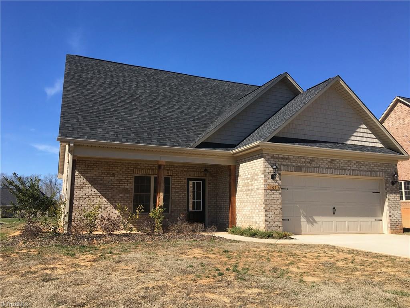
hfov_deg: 61.7
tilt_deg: +9.8
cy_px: 154
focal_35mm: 29
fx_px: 343
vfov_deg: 48.2
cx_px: 205
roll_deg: -0.8
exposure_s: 1/1221
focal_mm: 4.15
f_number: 2.2
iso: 25
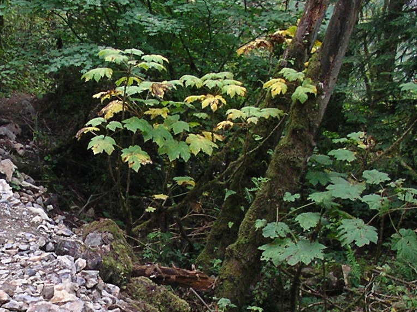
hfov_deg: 17.6
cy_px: 310
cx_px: 78
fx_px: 1336
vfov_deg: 13.2
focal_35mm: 111
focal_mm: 5.7
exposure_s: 1/100
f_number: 2.8
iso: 100
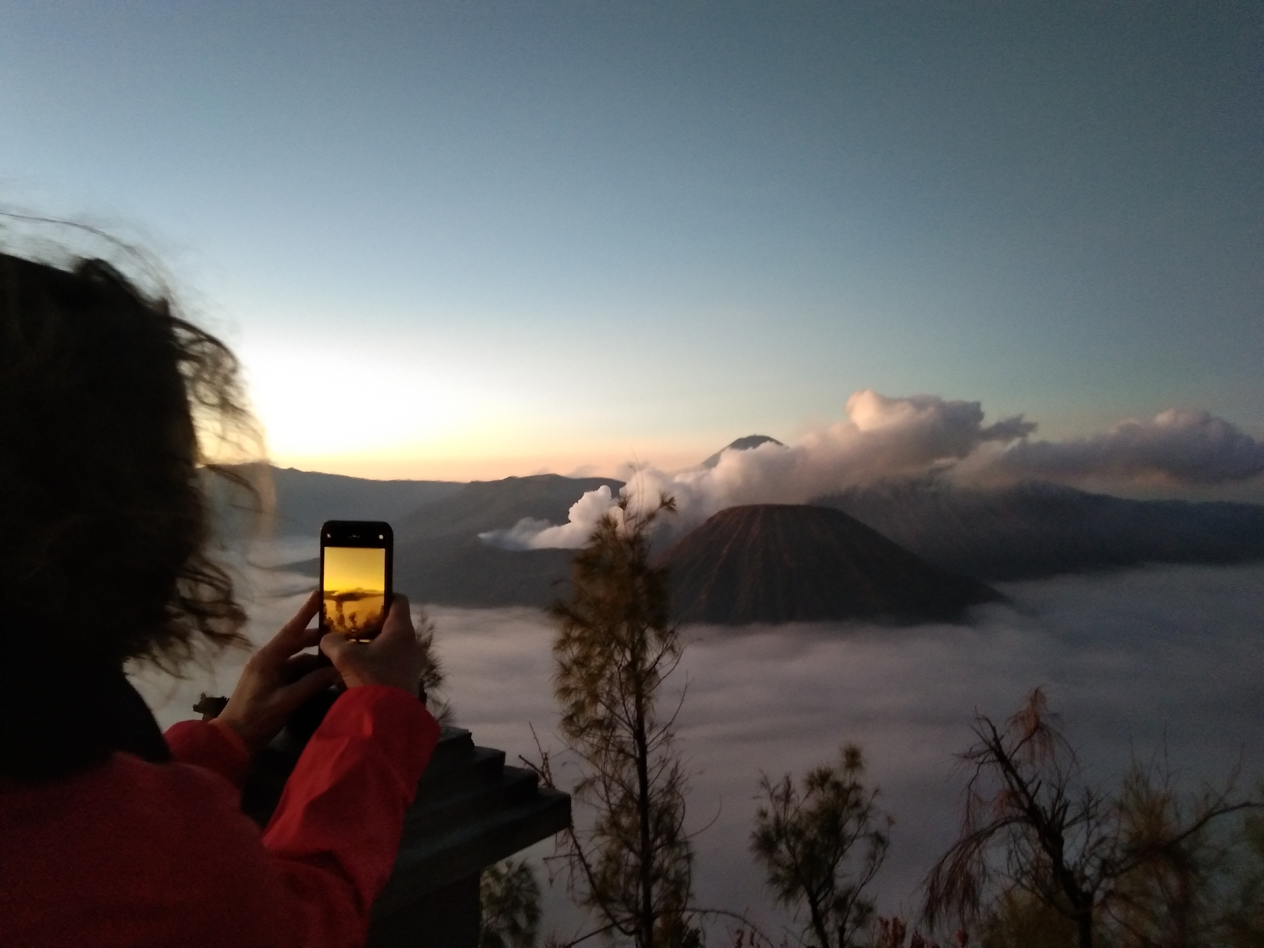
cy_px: 474
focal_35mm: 30
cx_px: 632
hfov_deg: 60.0
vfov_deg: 46.8
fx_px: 1095
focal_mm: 3.65
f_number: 2.2
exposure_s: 1/17
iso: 757
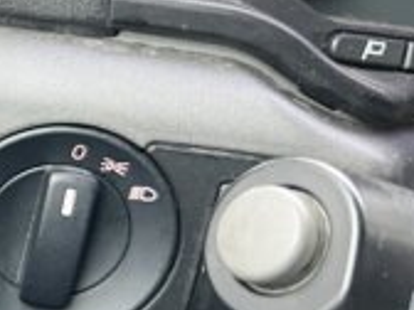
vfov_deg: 14.9
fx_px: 1184
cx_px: -278
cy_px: 221
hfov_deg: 17.1
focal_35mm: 99
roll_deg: -7.3
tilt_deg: -44.7
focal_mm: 5.7
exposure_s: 1/60
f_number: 1.5
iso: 250
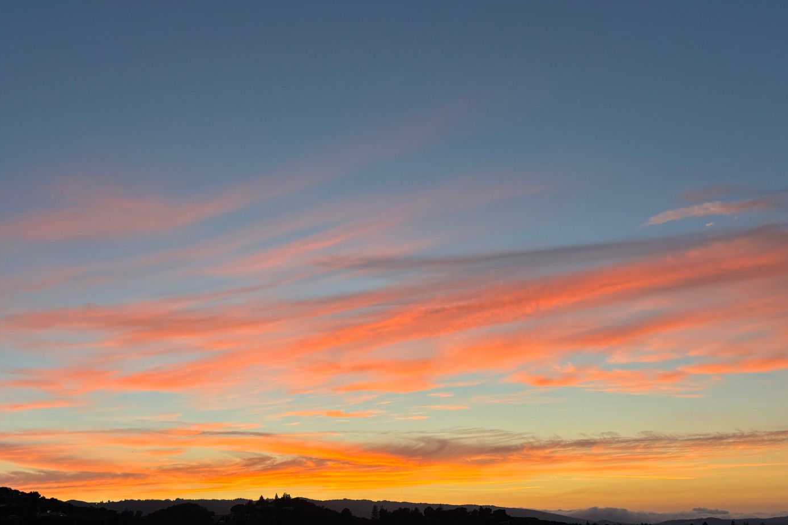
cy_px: 327
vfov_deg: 37.6
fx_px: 766
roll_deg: +1.3
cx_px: 306
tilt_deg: +14.0
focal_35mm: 35
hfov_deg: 54.0
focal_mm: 5.96
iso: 40
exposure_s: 1/209
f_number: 1.6
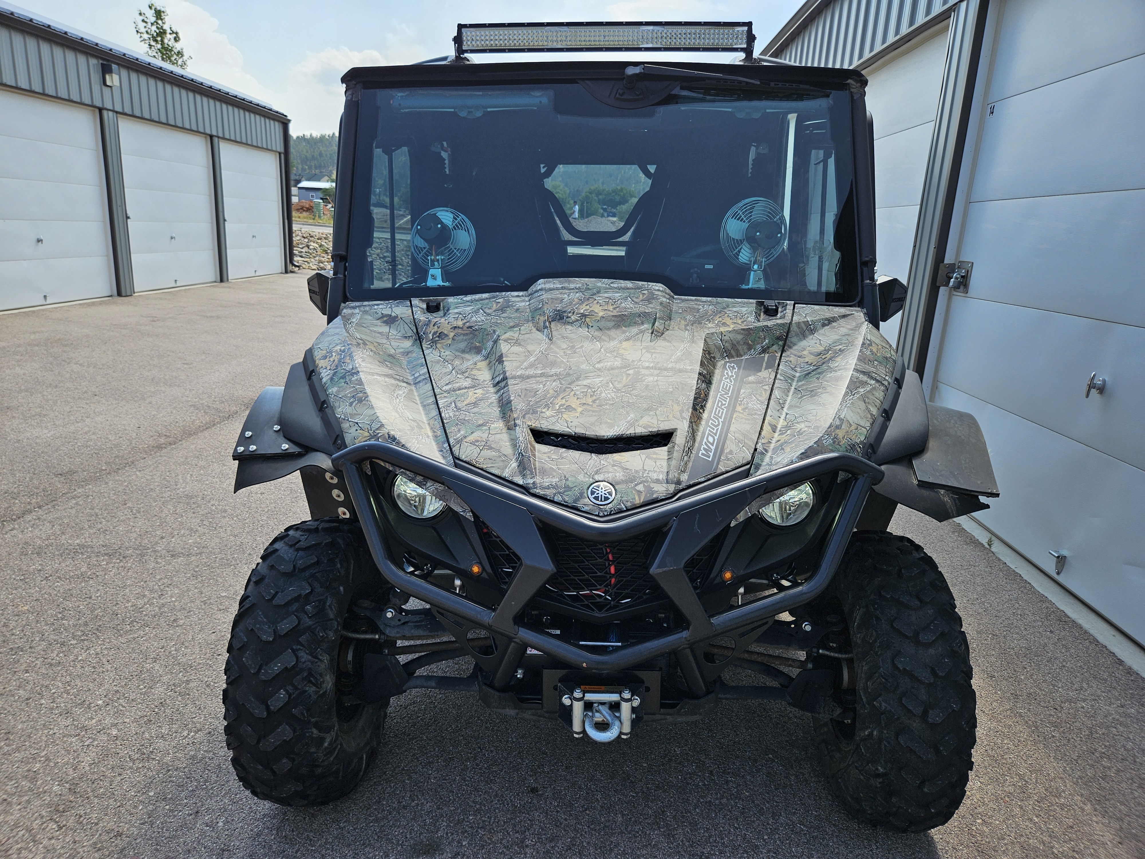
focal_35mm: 23
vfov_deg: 58.9
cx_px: 572
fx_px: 761
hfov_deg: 73.9
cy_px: 430
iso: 25
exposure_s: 1/1395
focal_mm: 5.4
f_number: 1.8
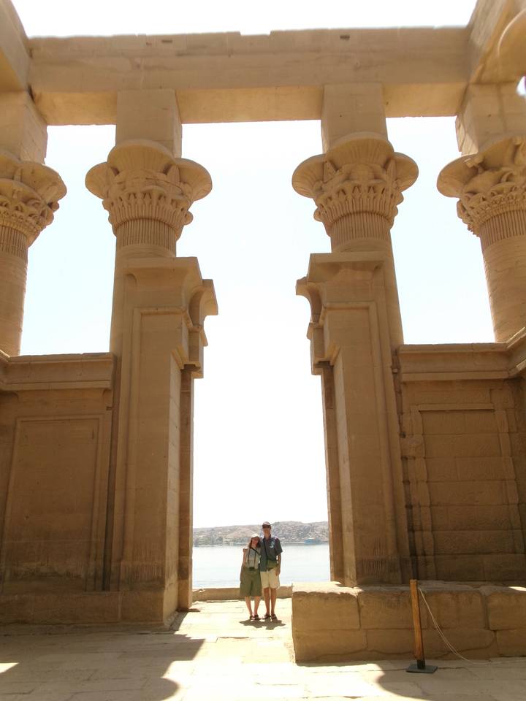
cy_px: 350
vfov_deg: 63.4
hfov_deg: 49.7
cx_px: 263
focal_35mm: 28
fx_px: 567
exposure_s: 1/80
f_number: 10.8
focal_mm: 5.1
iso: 100
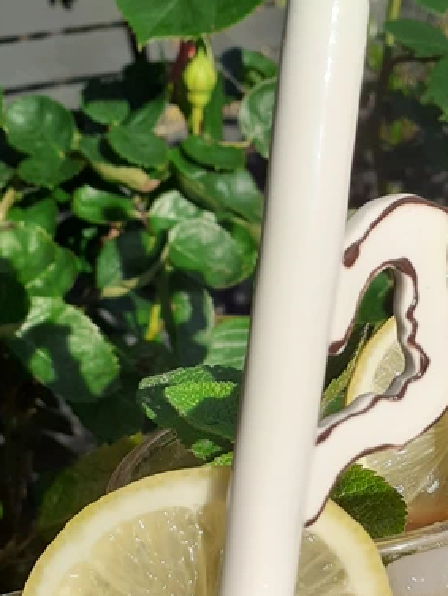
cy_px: 487
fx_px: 1087
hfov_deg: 22.6
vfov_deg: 29.9
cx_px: 418
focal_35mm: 63
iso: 40
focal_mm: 3.6
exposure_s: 1/2110
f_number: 1.9
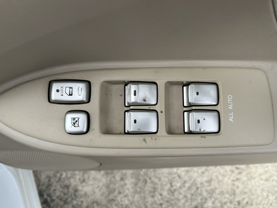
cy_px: 104
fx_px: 208
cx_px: 138
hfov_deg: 67.3
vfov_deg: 53.1
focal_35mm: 26
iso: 50
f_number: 1.6
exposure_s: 1/1517
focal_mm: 5.1
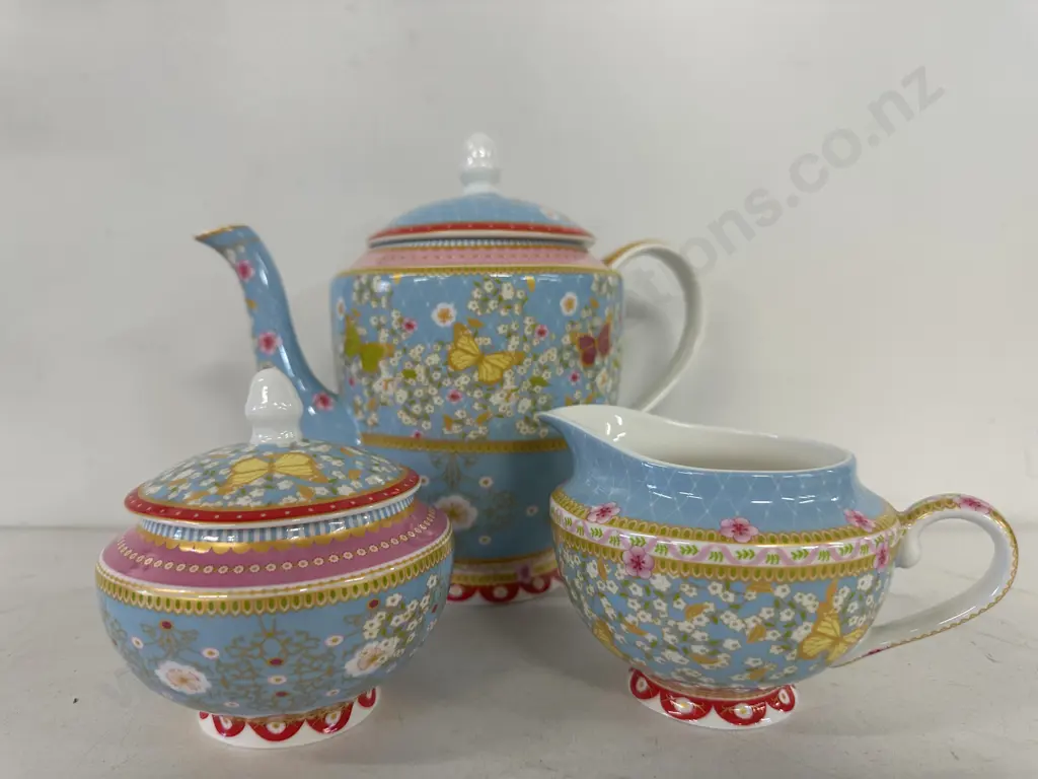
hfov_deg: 71.6
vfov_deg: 56.8
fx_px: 720
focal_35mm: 24
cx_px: 519
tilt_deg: -6.0
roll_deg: +0.2
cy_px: 390
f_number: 1.78
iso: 125
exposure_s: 1/100
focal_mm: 6.86
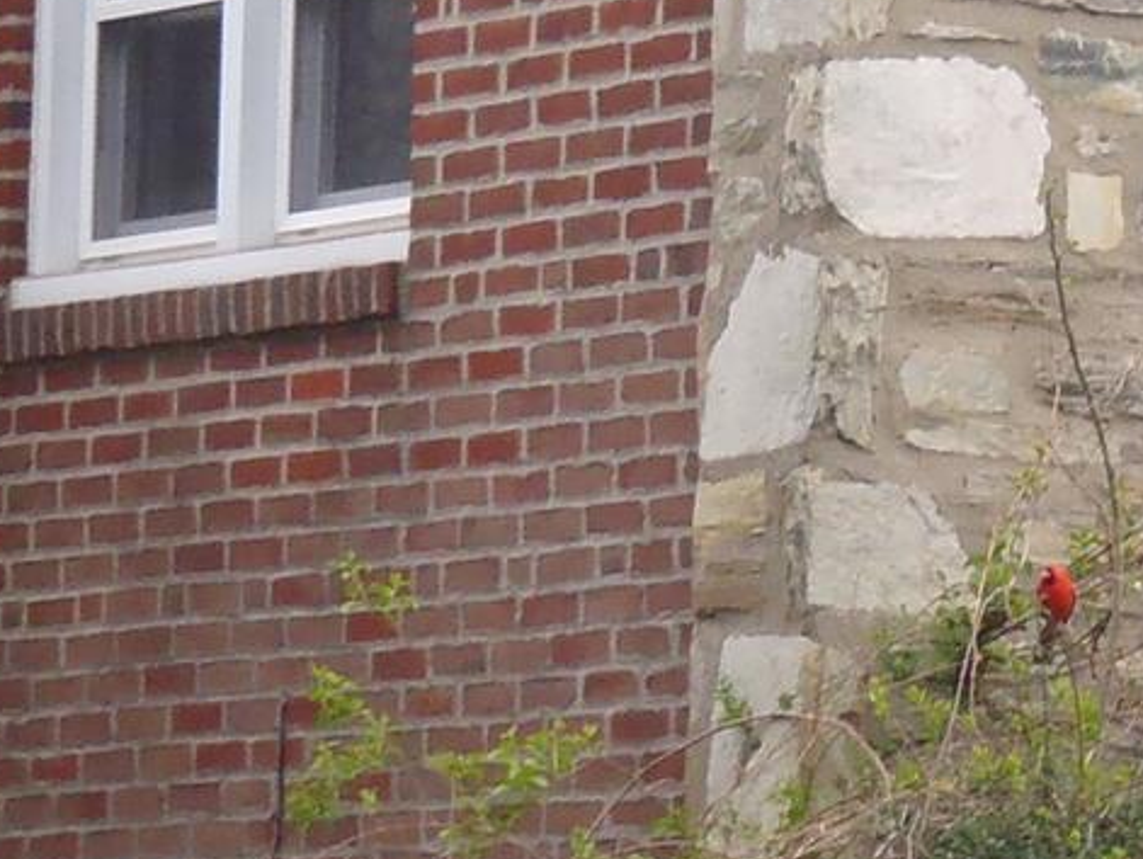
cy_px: 235
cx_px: 1827
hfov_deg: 5.0
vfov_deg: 3.8
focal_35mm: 391
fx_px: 12920
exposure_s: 1/40
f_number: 4.6
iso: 200
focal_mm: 16.1
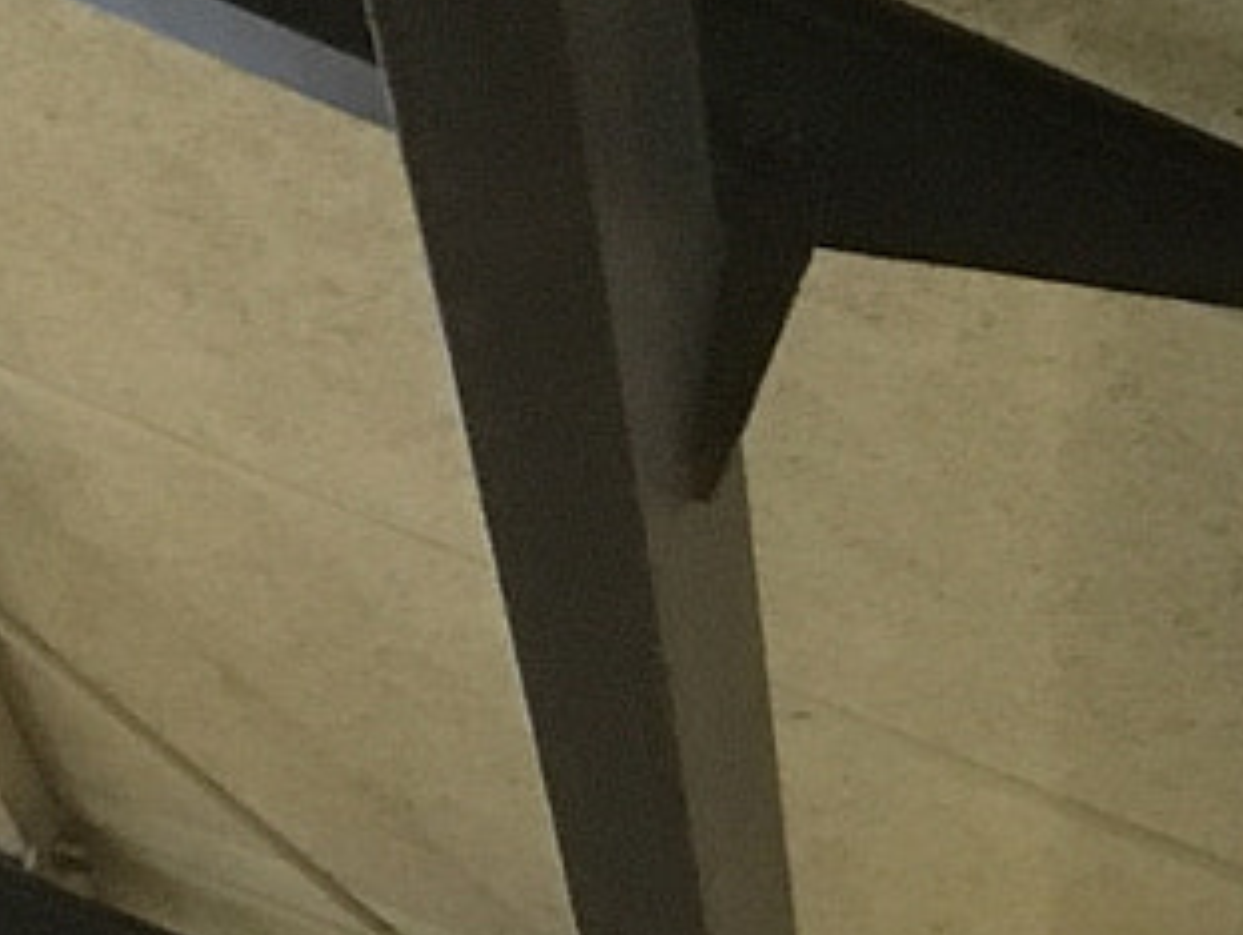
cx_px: 2442
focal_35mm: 149
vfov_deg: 9.8
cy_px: 1215
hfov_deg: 11.9
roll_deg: -3.5
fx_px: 5357
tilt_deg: +17.2
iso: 250
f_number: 2.2
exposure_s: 1/15
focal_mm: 4.15
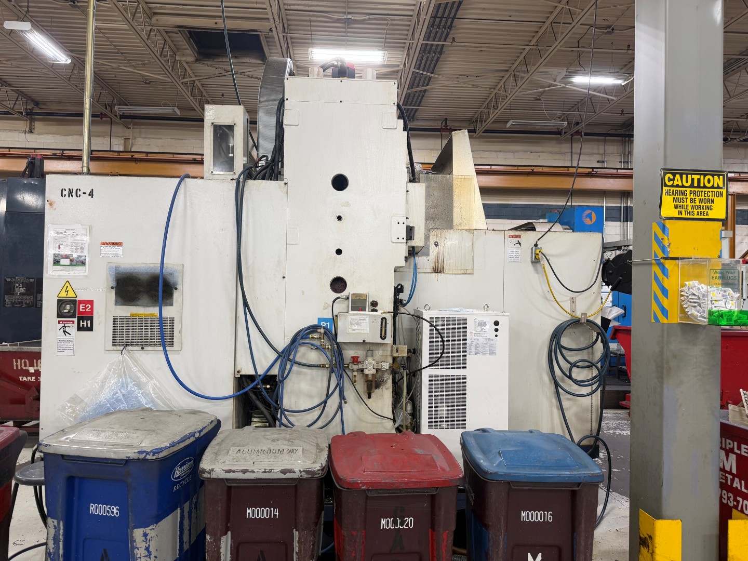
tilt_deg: +0.7
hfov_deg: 71.6
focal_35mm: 24
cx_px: 374
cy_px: 280
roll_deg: +0.0
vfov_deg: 56.8
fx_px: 519
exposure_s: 1/60
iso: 125
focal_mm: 6.76
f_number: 1.78
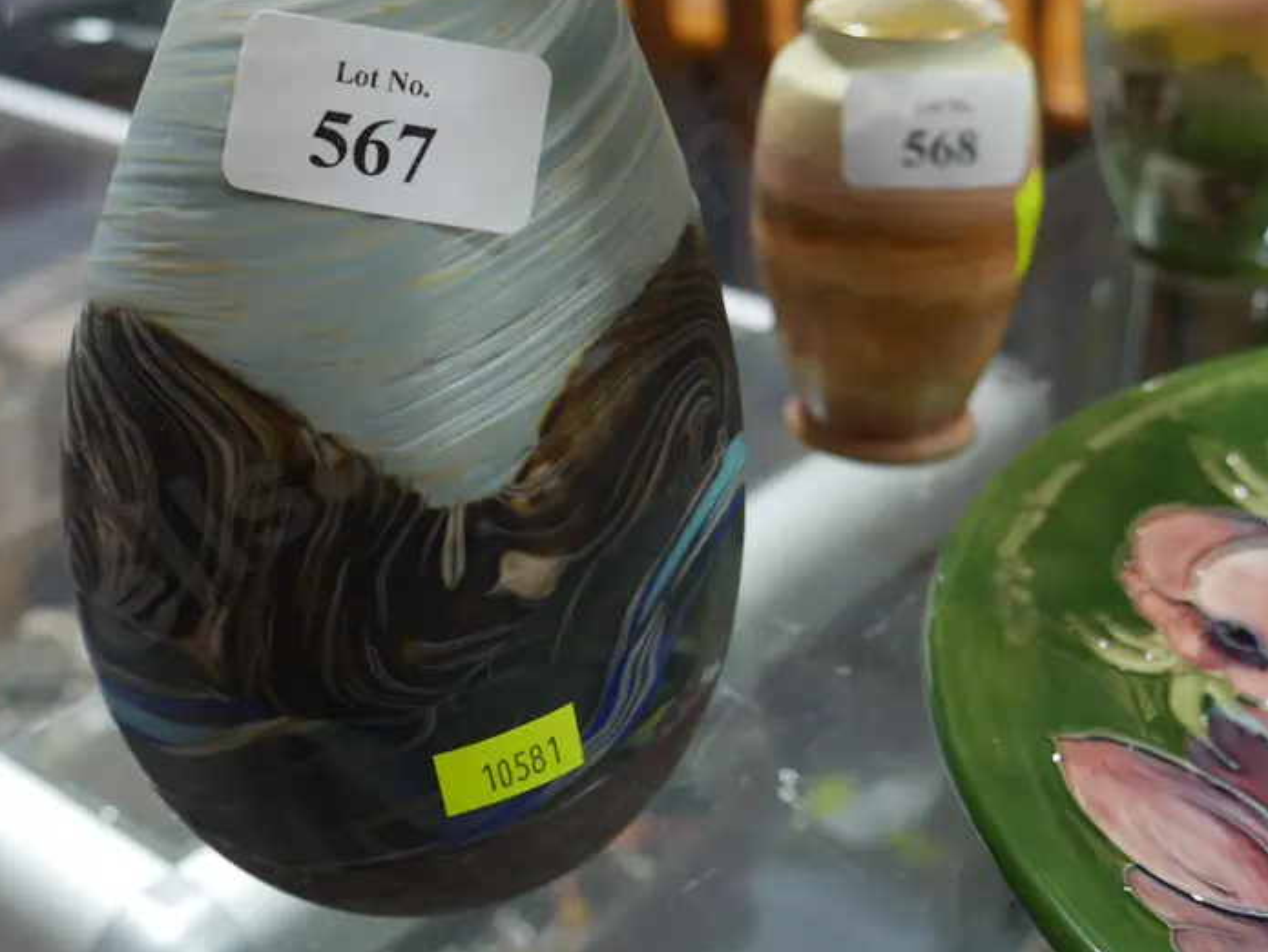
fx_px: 2052
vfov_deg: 26.1
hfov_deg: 34.0
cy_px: 388
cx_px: 423
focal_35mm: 56
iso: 500
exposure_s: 1/60
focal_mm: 19
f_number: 4.1
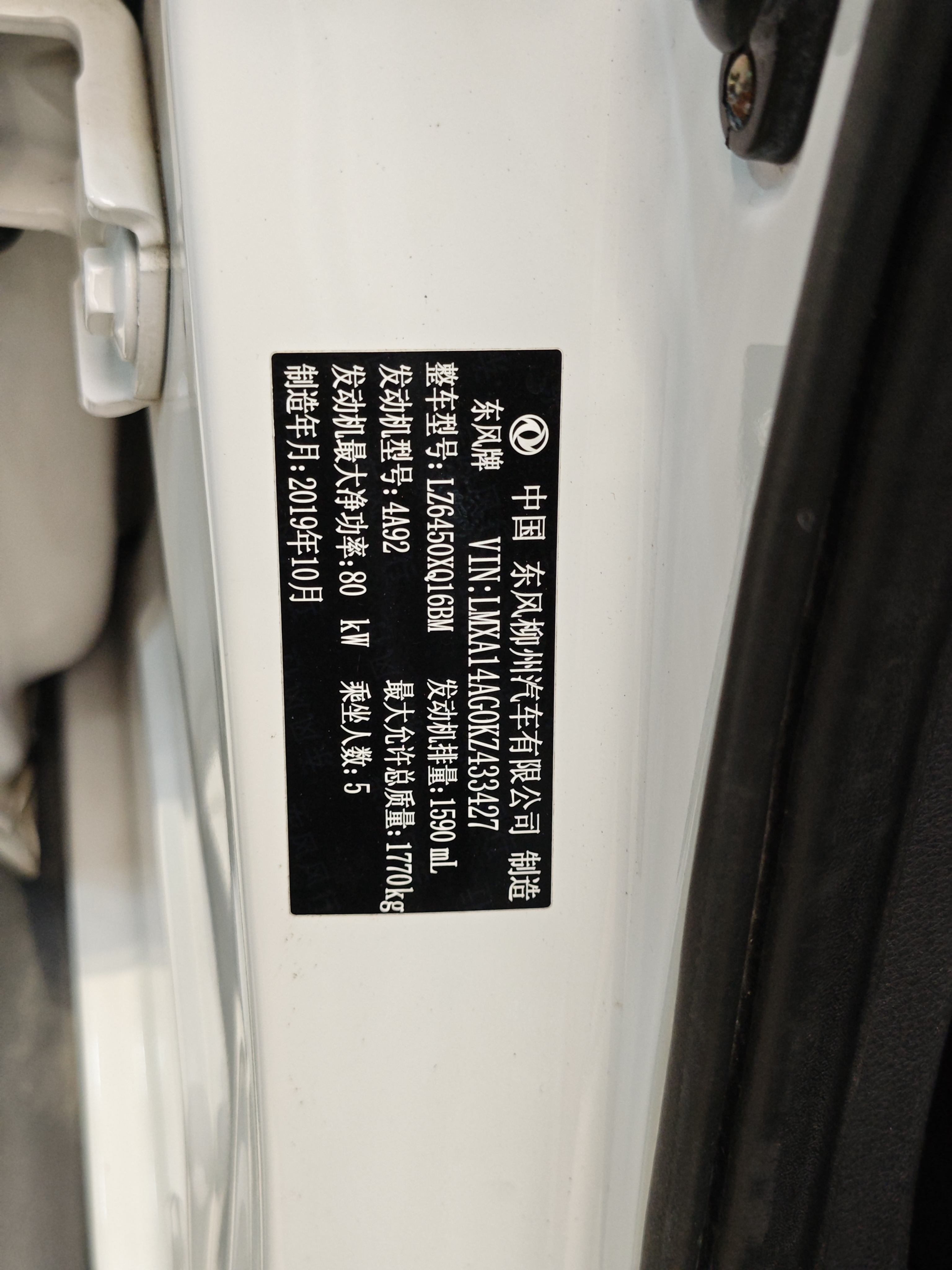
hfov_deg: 31.5
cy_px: 635
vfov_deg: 41.2
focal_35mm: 46
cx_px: 476
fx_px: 1687
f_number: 1.9
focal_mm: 8.7
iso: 1600
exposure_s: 1/300
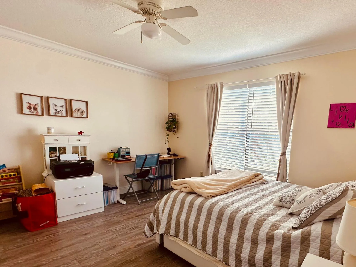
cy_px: 161
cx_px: 228
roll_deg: -3.1
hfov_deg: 79.8
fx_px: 206
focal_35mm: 20
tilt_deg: -8.4
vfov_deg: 65.3
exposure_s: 1/120
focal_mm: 2.22
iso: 50
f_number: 2.2
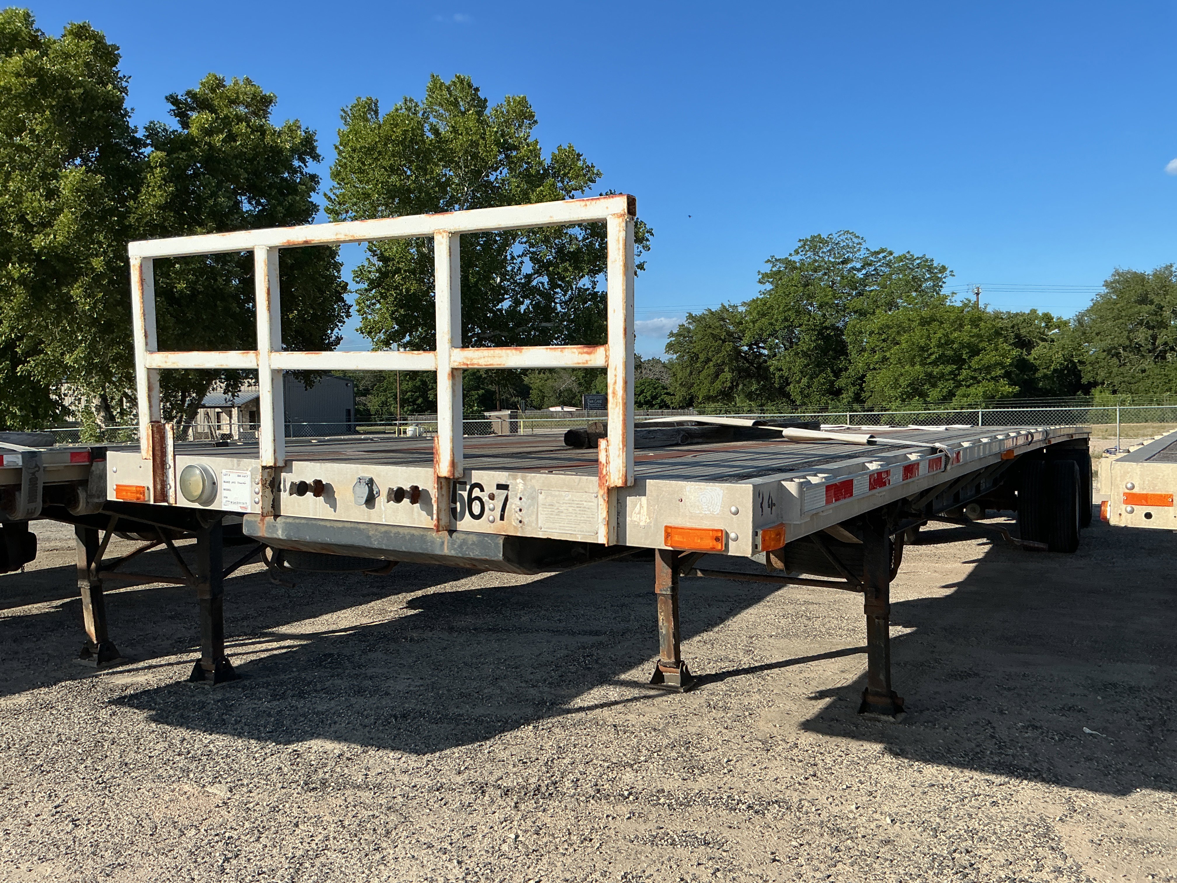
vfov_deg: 48.2
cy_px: 442
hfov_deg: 61.7
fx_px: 986
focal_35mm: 29
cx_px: 588
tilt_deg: +0.0
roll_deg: +2.4
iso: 25
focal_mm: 3
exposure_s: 1/1786
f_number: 1.8
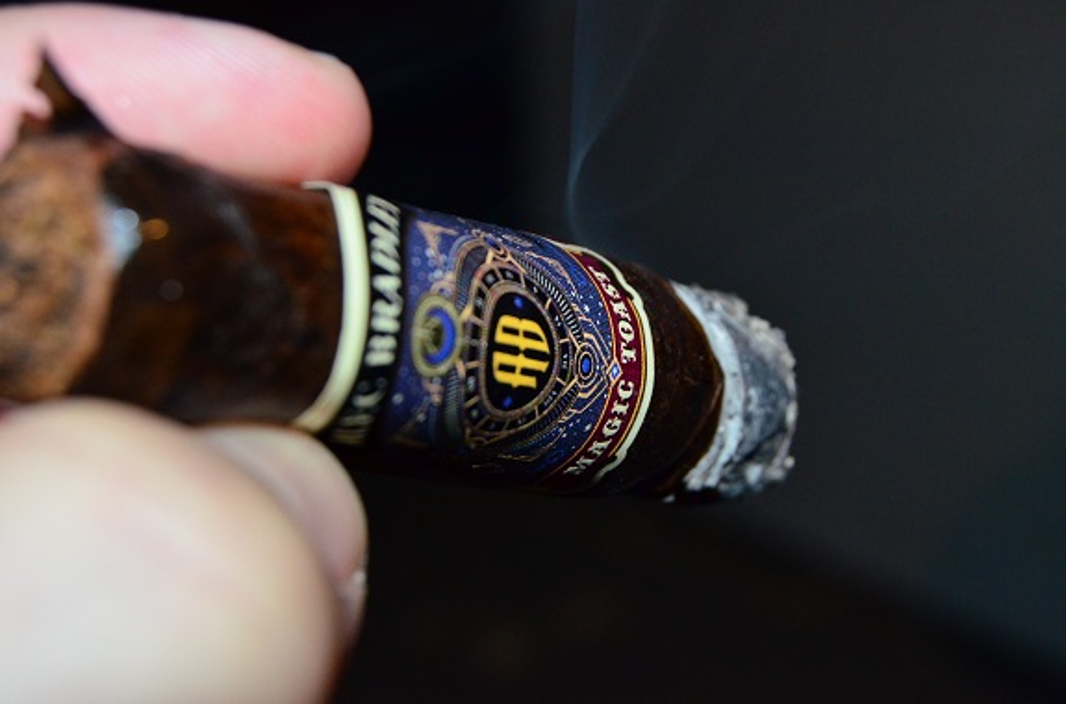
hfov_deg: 29.9
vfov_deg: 20.0
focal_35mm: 68
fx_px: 1993
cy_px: 352
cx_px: 533
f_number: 9
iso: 2000
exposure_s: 1/60
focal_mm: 45
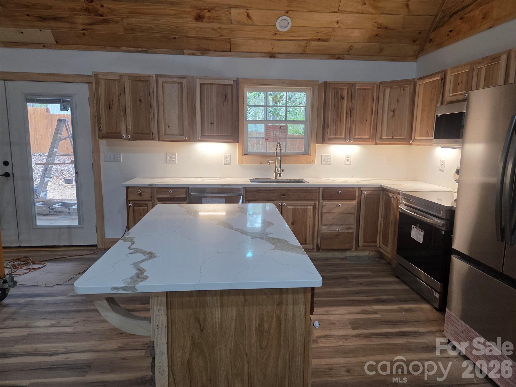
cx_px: 258
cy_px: 194
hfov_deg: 73.9
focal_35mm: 23
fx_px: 343
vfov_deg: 58.9
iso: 250
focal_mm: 5.4
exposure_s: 1/120
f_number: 1.8
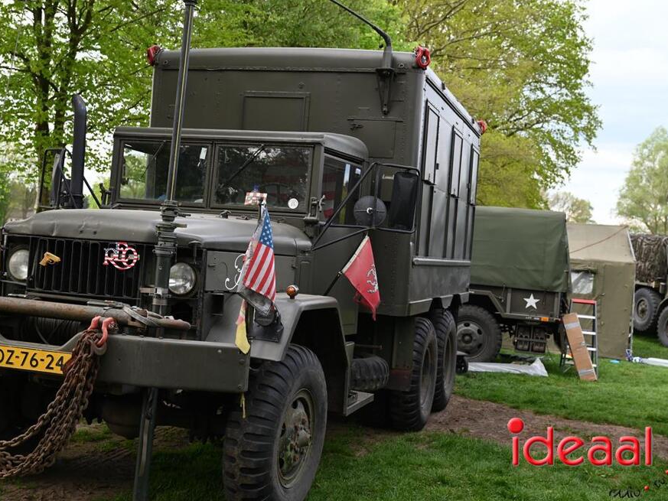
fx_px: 926
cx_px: 311
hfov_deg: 39.6
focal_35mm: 48
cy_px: 251
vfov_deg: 30.3
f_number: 5
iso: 200
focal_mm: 44
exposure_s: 1/250
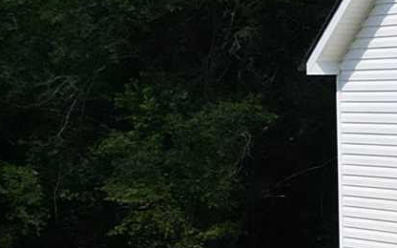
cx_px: 1178
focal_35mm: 188
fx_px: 2034
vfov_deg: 7.0
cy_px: 160
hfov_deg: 9.1
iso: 130
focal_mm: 6.72
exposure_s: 1/4000
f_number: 1.7
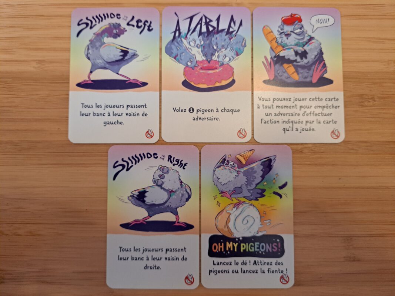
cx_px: 198
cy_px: 148
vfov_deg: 56.8
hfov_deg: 71.6
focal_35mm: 24
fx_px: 274
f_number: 1.8
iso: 320
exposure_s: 1/40
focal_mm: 5.23
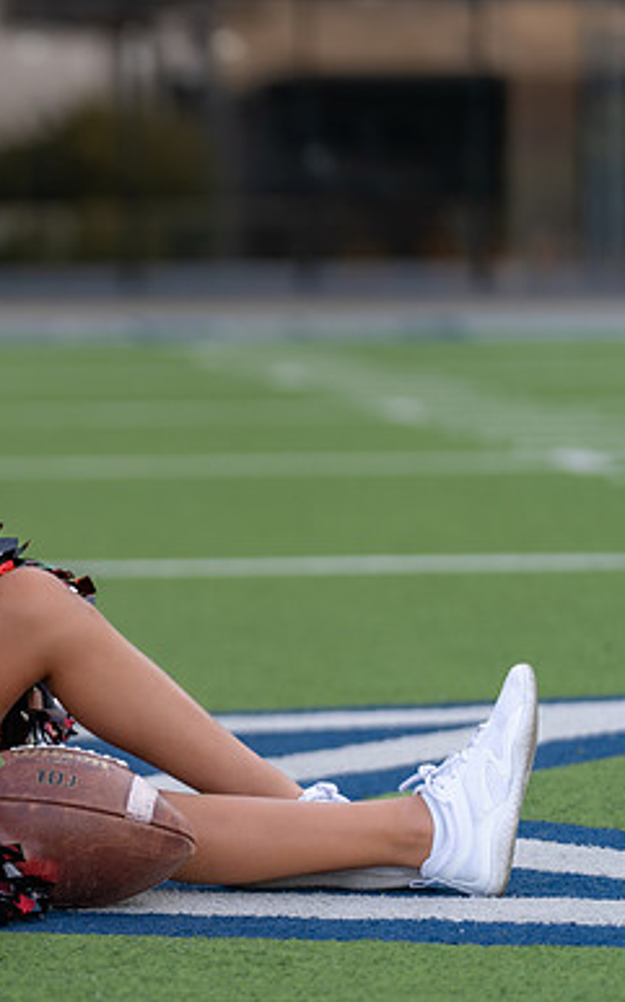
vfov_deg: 9.8
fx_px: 5809
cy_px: 571
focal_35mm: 213
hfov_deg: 6.1
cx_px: -230
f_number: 2.8
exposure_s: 1/320
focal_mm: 114
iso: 125
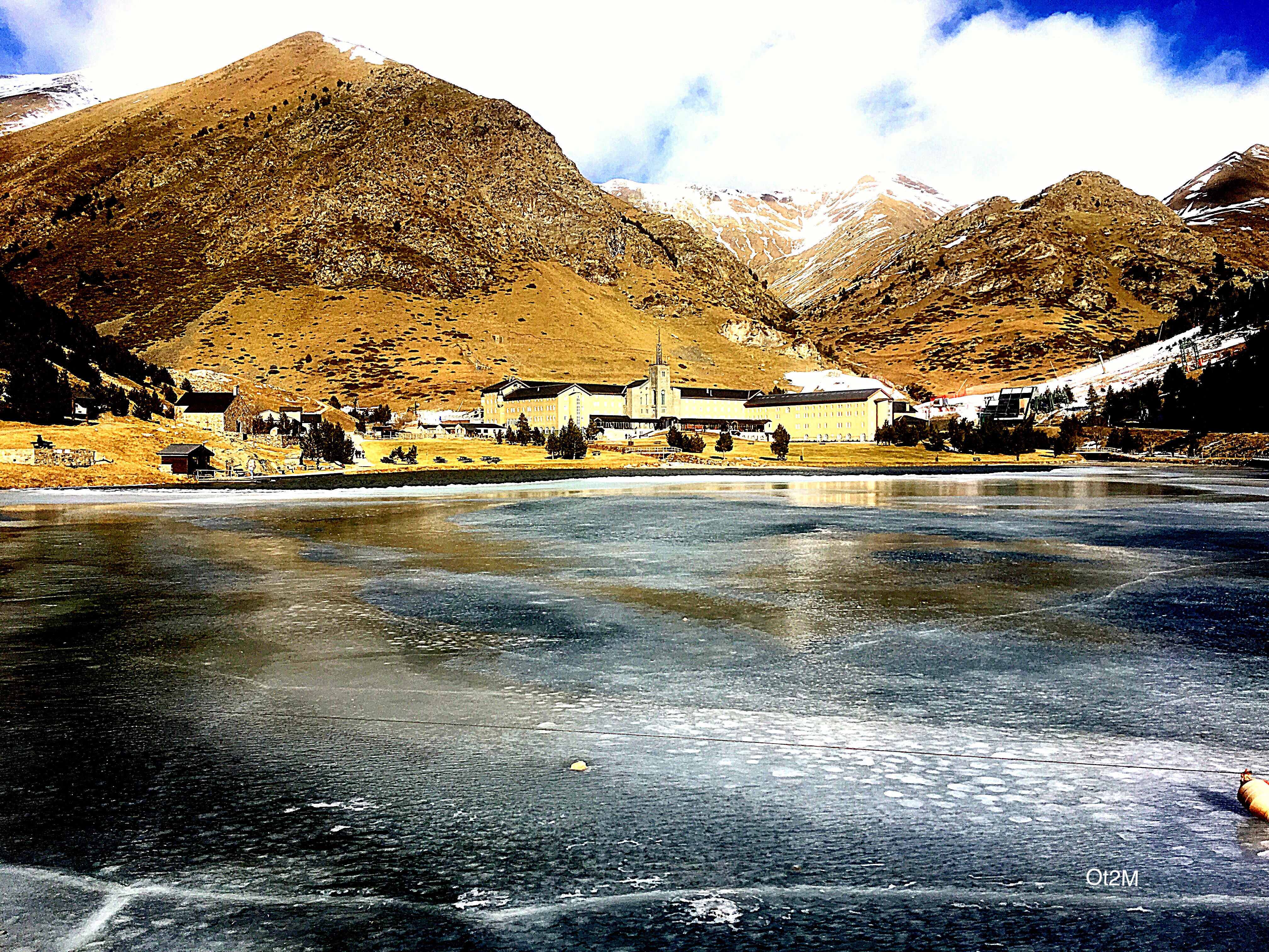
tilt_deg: +1.1
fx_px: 1063
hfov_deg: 61.7
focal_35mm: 29
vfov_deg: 48.2
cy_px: 476
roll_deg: -0.1
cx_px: 634
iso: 25
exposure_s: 1/2262
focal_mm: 4.15
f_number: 2.2
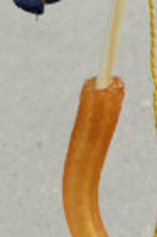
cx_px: 222
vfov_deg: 4.5
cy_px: -54
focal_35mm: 455
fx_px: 2984
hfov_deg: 3.0
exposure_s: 1/15
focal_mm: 41.1
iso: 400
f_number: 7.1
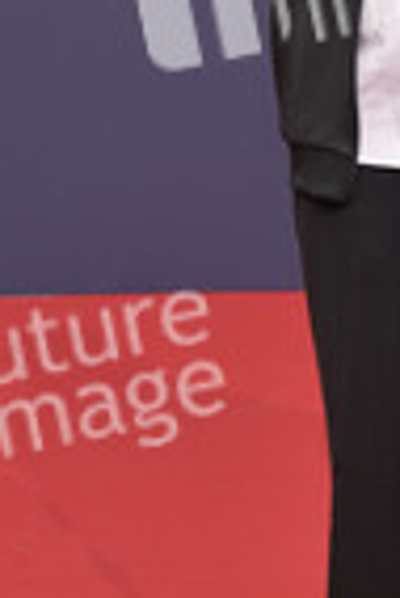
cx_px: 467
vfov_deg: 12.6
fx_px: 2710
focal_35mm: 163
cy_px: 181
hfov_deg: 8.4
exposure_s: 1/250
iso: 400
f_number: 5.6
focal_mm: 58
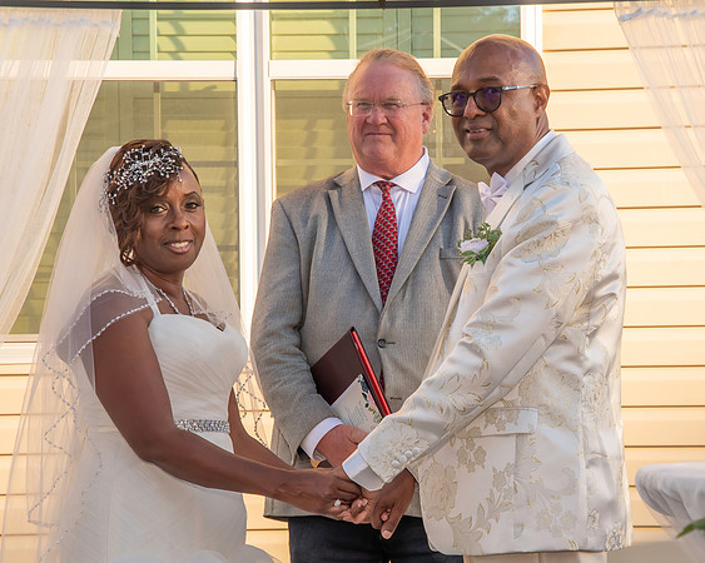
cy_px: 300
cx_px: 385
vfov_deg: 14.7
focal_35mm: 105
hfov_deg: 18.3
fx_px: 2187
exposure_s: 1/250
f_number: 9
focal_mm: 58
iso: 400
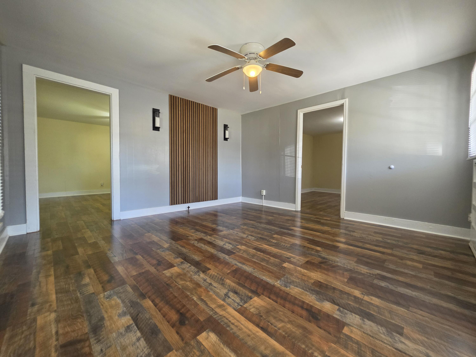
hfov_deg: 106.2
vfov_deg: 89.9
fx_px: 179
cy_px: 178
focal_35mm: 13
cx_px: 238
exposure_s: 1/120
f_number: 1.9
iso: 250
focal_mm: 2.2
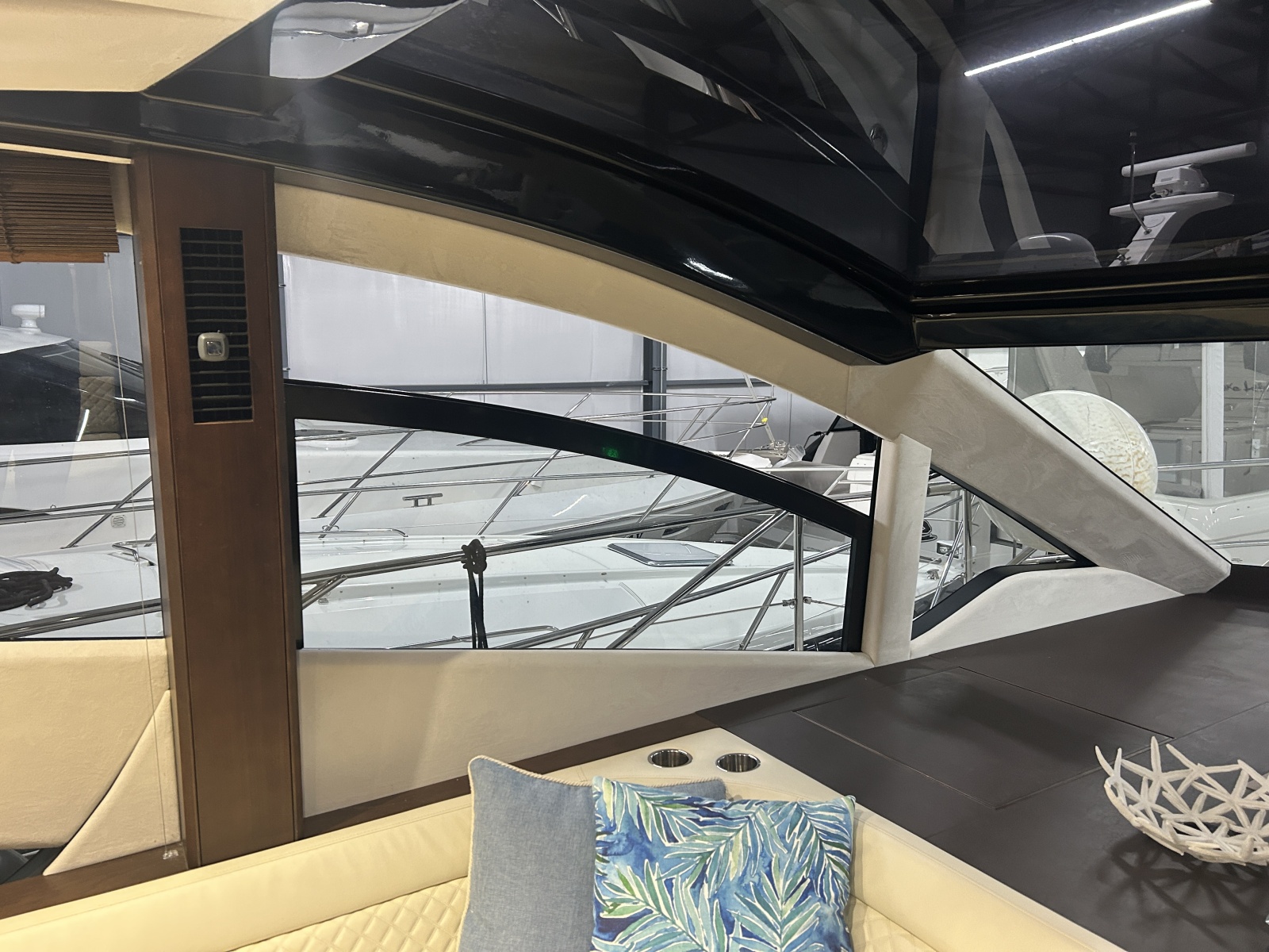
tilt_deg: -7.4
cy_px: 476
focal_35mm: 26
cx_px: 634
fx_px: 953
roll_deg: -0.1
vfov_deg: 53.1
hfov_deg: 67.3
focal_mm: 5.7
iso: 200
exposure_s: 1/60
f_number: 1.5
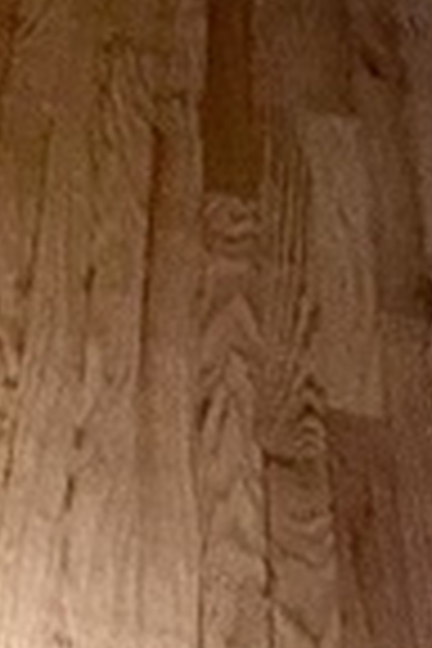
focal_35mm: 146
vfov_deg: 11.5
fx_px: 2628
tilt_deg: -5.0
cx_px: -796
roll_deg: -2.8
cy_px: -932
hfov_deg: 8.2
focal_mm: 2.22
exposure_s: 1/99
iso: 100
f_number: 2.2
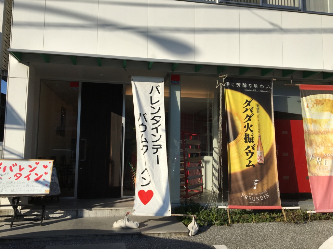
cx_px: 166
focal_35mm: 29
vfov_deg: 48.2
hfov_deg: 61.7
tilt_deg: +5.6
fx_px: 279
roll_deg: -0.2
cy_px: 124
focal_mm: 4.15
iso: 25
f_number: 2.2
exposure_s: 1/2404
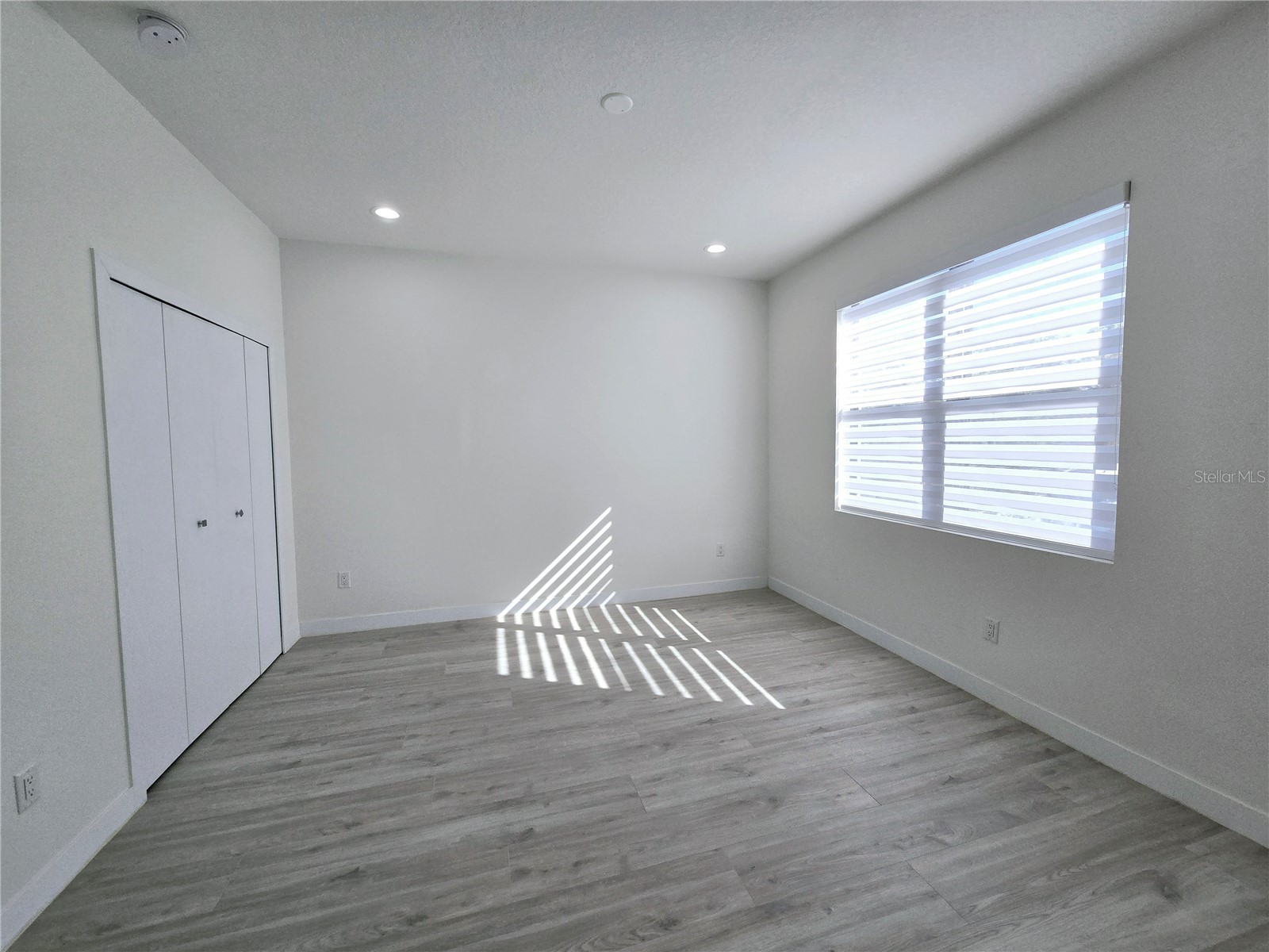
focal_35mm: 13
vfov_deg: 89.9
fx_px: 477
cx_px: 634
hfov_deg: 106.2
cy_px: 476
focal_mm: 2.2
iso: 50
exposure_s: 1/323
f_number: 2.2
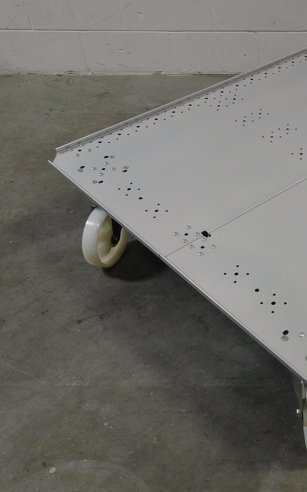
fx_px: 616
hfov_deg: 26.1
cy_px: 244
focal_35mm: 46
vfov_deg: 43.5
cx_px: 327
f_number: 3.6
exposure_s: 1/30
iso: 200
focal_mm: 5.7
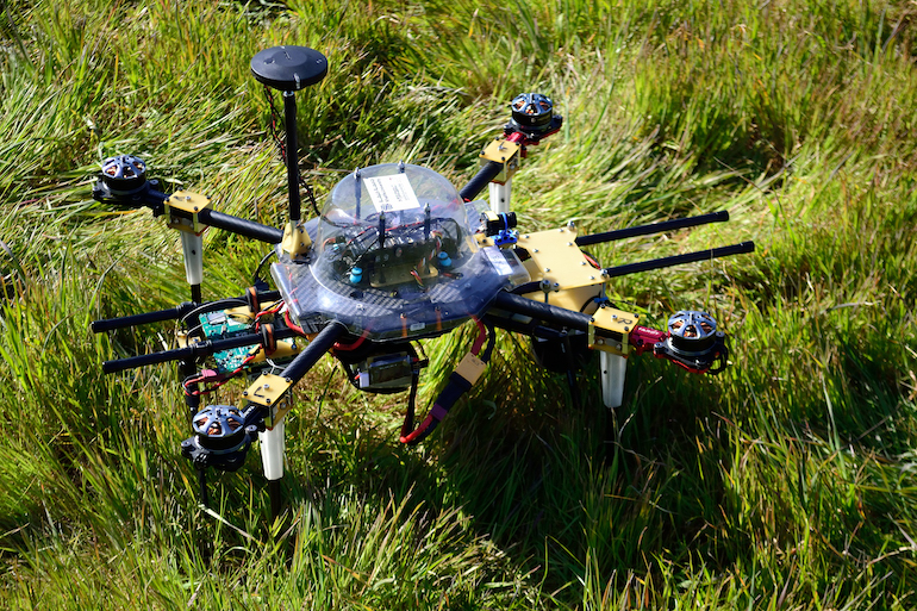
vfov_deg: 16.5
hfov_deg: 24.6
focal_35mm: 82
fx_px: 2101
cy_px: 306
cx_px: 458
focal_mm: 55
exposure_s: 1/800
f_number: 5.6
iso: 400
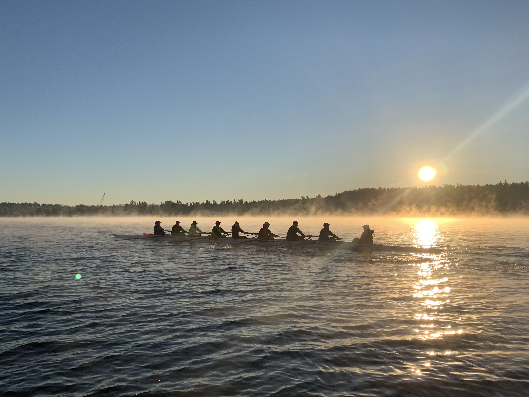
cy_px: 224
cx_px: 257
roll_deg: +0.9
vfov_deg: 46.7
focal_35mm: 30
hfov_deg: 59.9
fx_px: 458
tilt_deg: -0.5
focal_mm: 4.25
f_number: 1.8
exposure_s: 1/4274
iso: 25
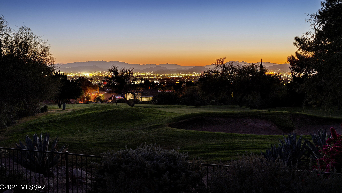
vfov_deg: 20.7
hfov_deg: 36.0
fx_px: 526
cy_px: 82
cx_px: 171
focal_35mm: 58
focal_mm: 55
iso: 200
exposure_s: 10
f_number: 7.1
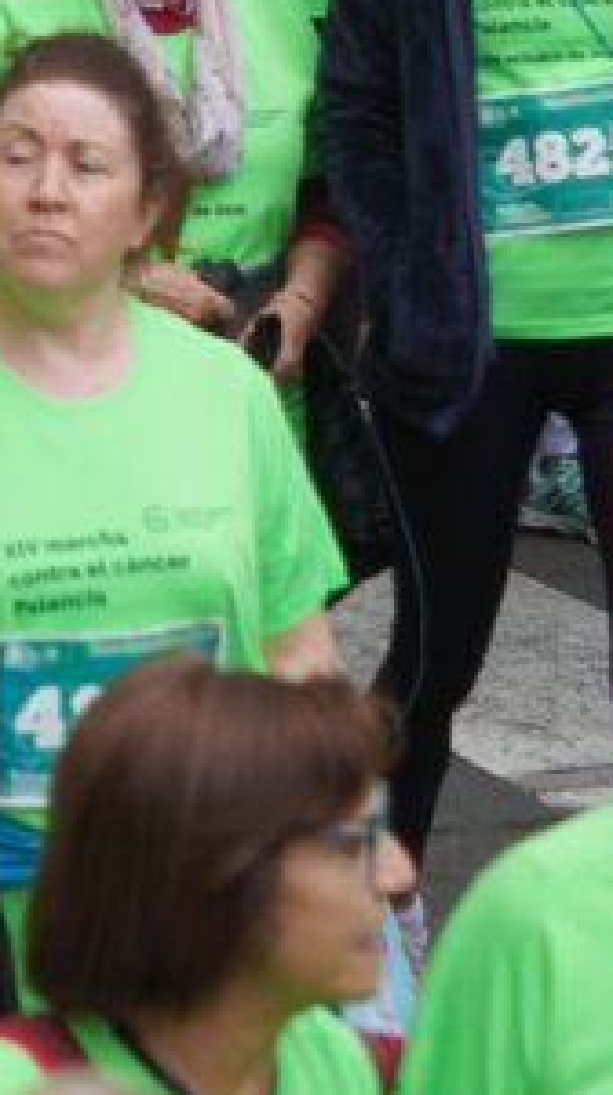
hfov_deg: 3.3
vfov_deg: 5.8
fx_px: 10706
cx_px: -500
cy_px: -334
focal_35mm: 369
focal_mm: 55
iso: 100
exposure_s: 1/160
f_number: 4.5
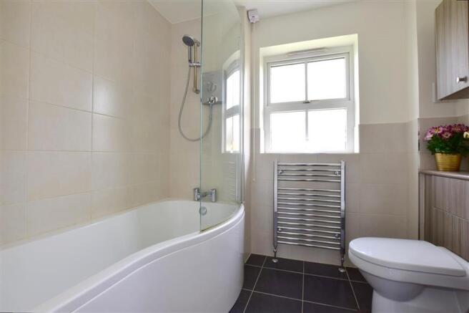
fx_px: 195
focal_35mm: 15
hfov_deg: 100.4
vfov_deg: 77.3
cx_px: 234
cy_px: 156
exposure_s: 1/30
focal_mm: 10
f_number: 11
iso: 200
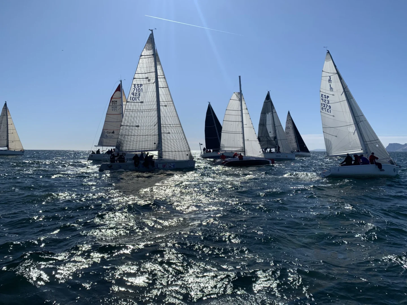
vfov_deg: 53.1
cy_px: 152
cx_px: 204
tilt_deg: -2.3
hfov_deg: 67.3
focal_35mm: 26
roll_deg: +0.5
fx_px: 306
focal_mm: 4.25
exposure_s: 1/6061
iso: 25
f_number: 1.8
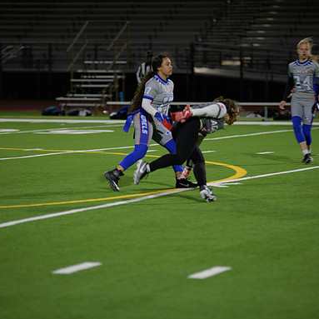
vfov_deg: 9.1
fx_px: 2012
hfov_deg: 9.1
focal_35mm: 193
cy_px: 160
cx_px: 168
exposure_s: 1/200
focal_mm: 150
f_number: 2.8
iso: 560
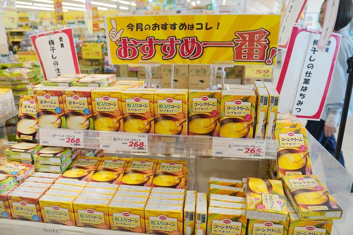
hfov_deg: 65.5
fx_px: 275
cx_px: 176
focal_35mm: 28
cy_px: 118
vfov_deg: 46.4
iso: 1000
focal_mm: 28
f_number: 4
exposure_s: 1/160
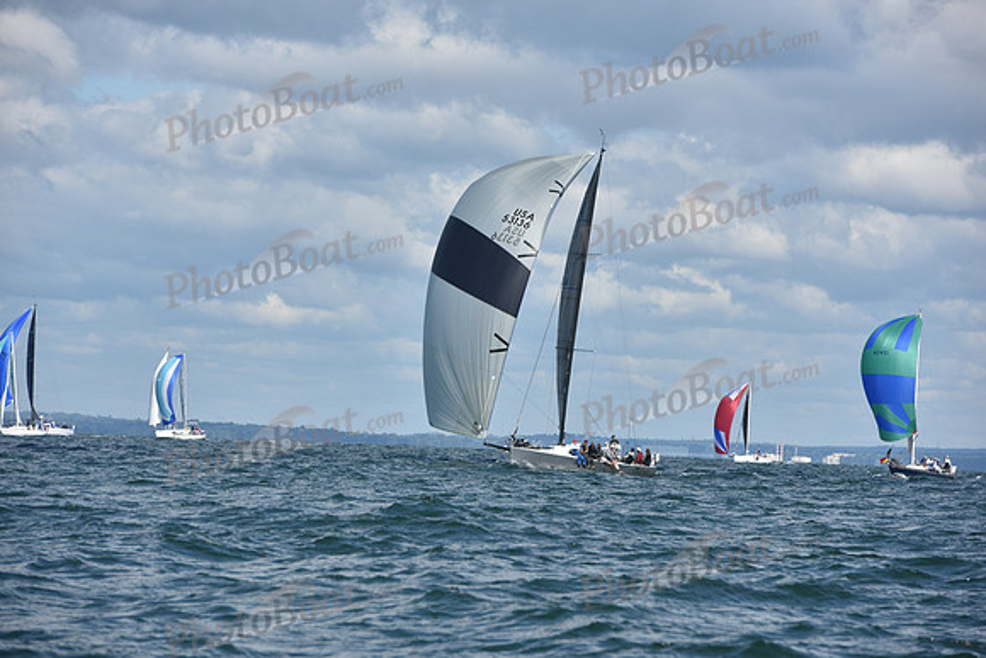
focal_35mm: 200
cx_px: 493
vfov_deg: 6.9
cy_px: 329
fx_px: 5479
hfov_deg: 10.3
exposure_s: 1/1250
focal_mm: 200
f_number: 8
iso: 250
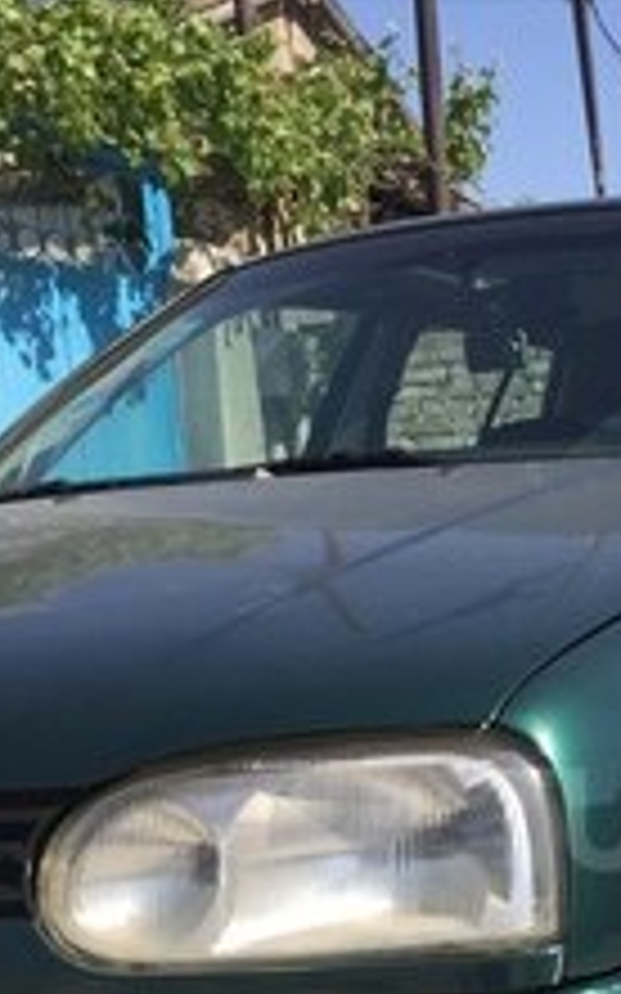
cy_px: 819
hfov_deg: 17.6
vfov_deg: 29.0
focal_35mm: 69
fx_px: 1870
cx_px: 824
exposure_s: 1/1721
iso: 32
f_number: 2.2
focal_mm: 4.15
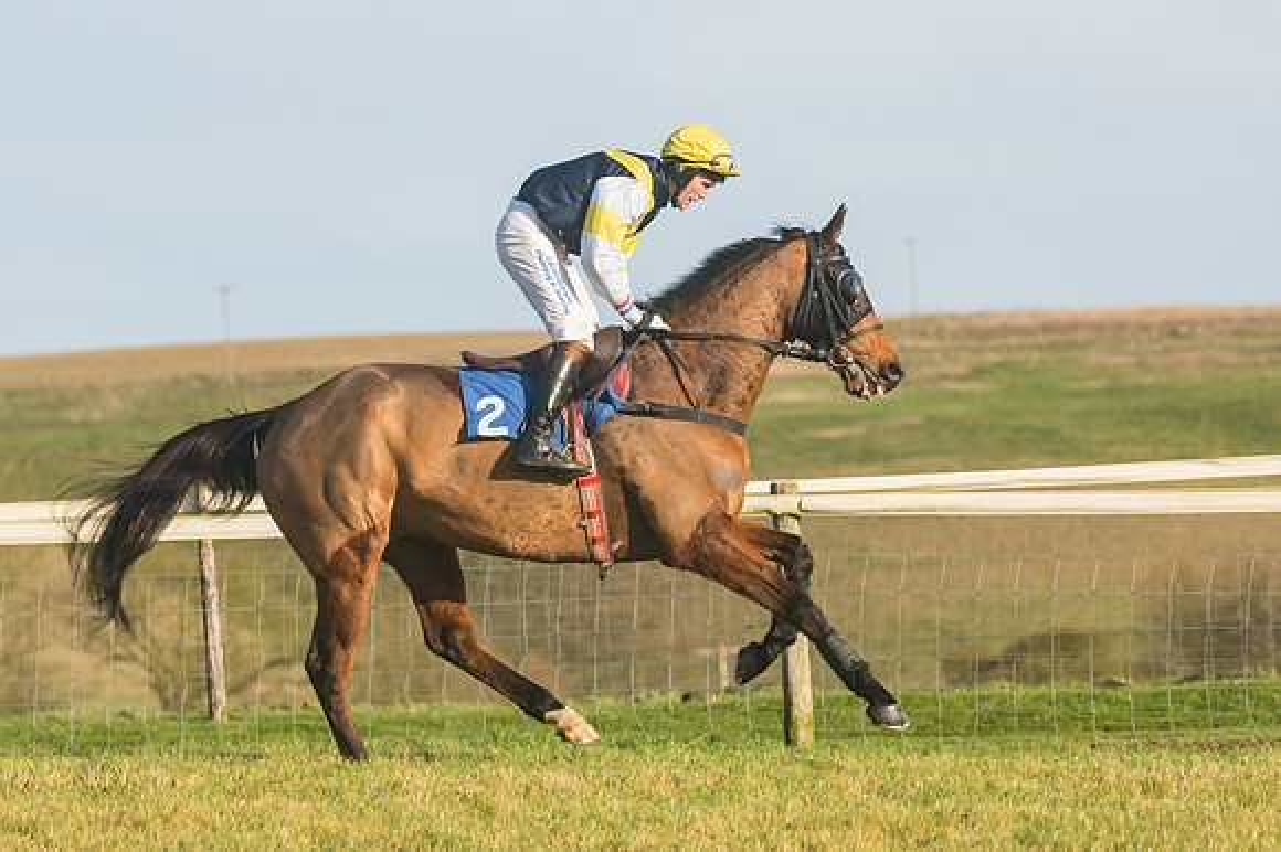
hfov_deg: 8.9
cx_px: 640
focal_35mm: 232
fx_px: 8250
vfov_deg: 5.9
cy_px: 426
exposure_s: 1/5000
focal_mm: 155
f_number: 5
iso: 400
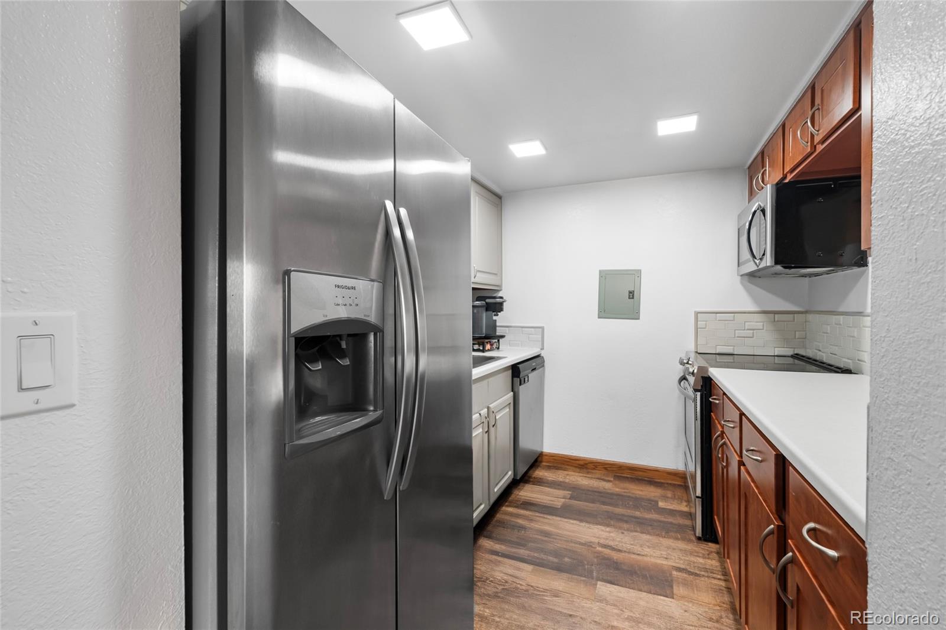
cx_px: 473
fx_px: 433
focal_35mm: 16
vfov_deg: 72.0
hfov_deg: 95.0
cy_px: 315
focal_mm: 16.5
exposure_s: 1/3
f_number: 7.1
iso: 320
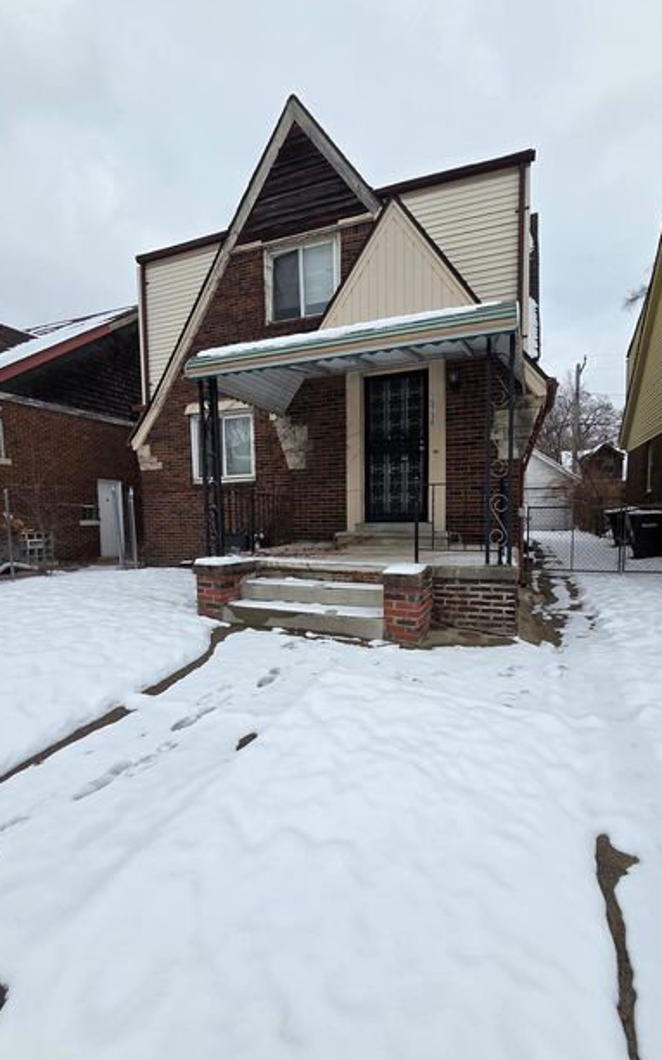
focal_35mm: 15
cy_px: 552
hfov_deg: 74.8
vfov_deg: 101.4
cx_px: 339
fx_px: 433
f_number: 2.2
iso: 50
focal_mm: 2.2
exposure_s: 1/580
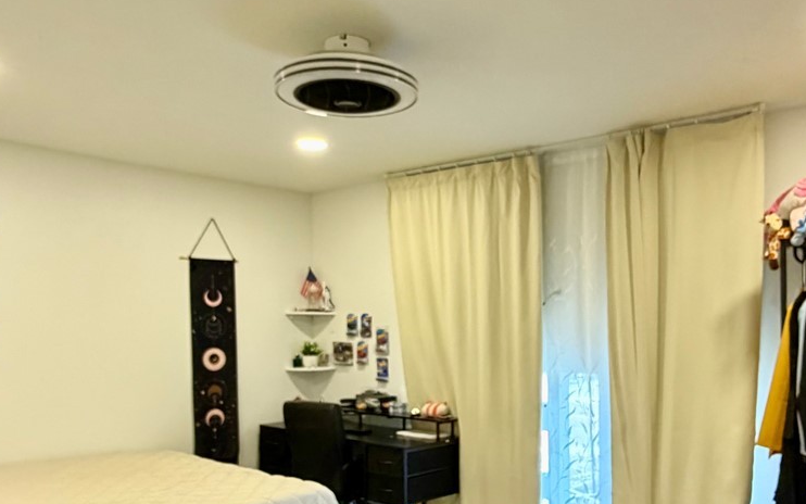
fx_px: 703
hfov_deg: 59.3
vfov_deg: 39.0
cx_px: 471
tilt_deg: -1.1
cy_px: 331
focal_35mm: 32
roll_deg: -0.3
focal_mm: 2.22
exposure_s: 1/60
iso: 400
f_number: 2.2
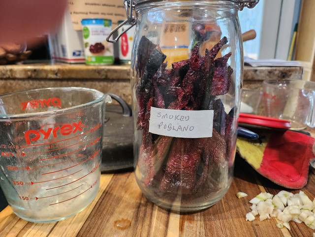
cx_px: 158
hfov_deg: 71.6
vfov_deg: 56.8
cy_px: 118
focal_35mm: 24
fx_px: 218
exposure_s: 1/120
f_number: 1.8
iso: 640
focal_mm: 5
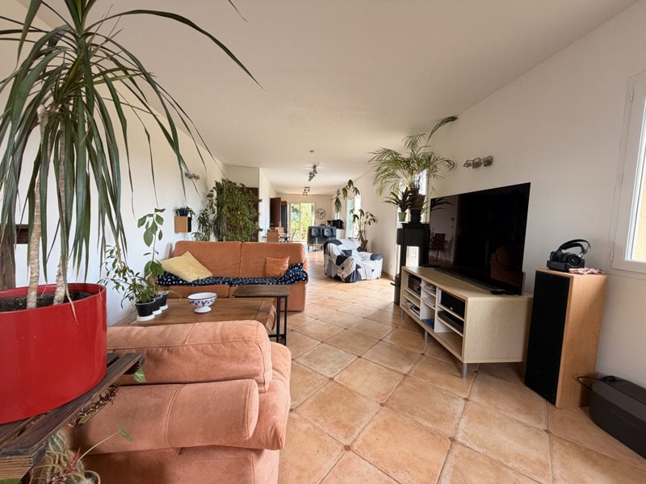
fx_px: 261
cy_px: 242
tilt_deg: -5.5
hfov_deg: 102.1
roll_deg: -1.0
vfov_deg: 85.7
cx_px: 323
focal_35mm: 14
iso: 100
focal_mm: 2.22
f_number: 2.2
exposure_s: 1/121
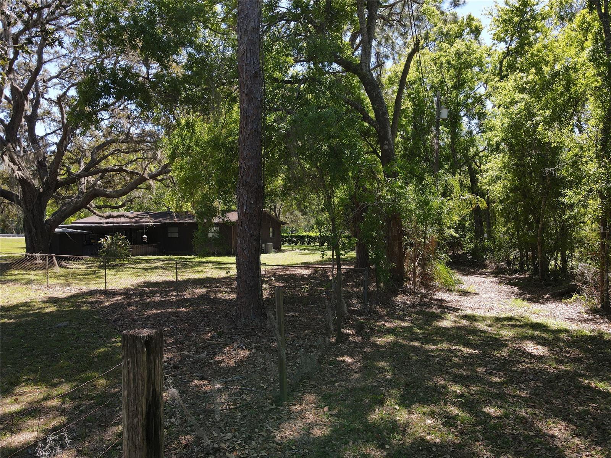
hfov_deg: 71.6
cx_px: 306
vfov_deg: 56.8
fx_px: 424
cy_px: 229
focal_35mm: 24
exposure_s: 1/200
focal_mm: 4.5
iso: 100
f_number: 2.8
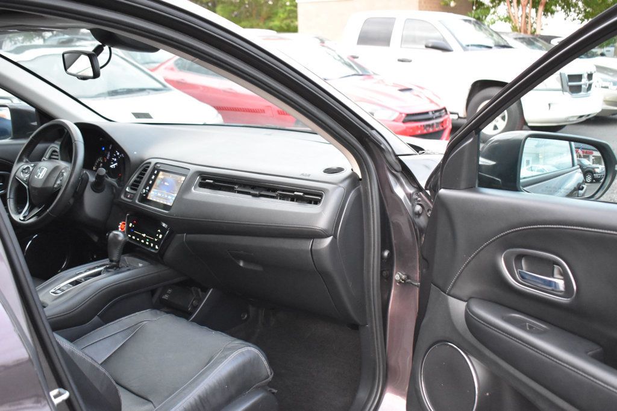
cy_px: 206
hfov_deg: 49.6
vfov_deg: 34.2
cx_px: 308
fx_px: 668
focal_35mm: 39
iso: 3200
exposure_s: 1/80
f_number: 4
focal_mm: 26
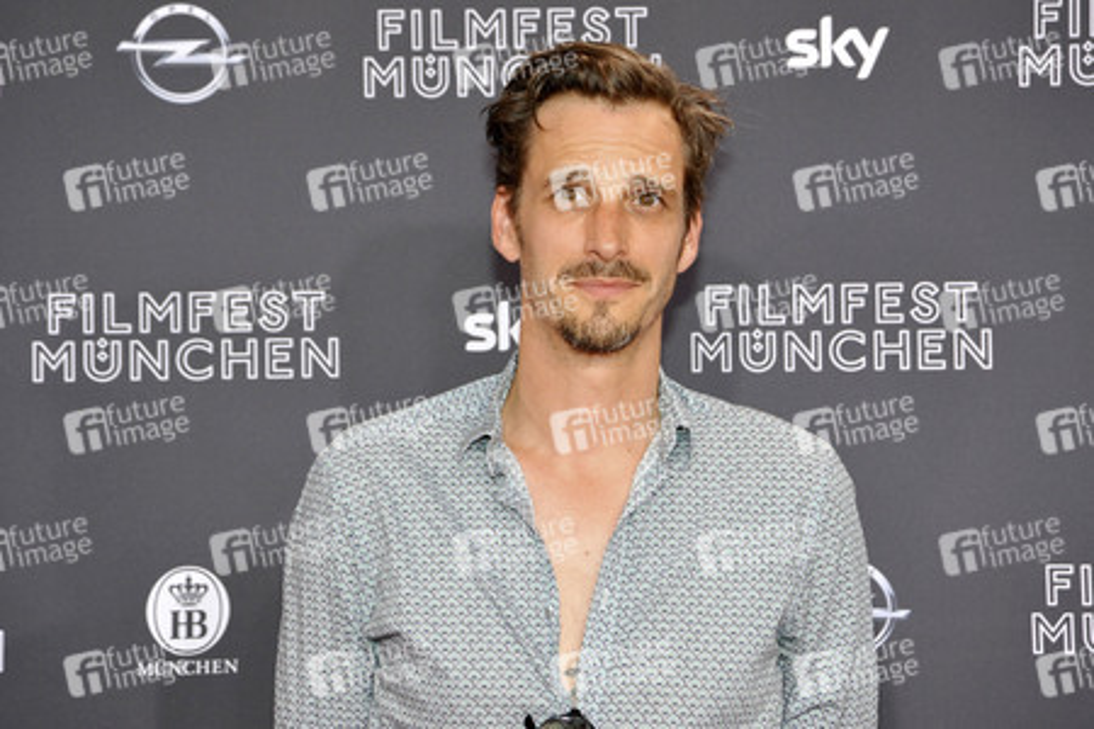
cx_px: 547
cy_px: 364
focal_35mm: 120
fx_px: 3646
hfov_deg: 17.1
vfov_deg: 11.4
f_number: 8
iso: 2000
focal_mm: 120
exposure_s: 1/250
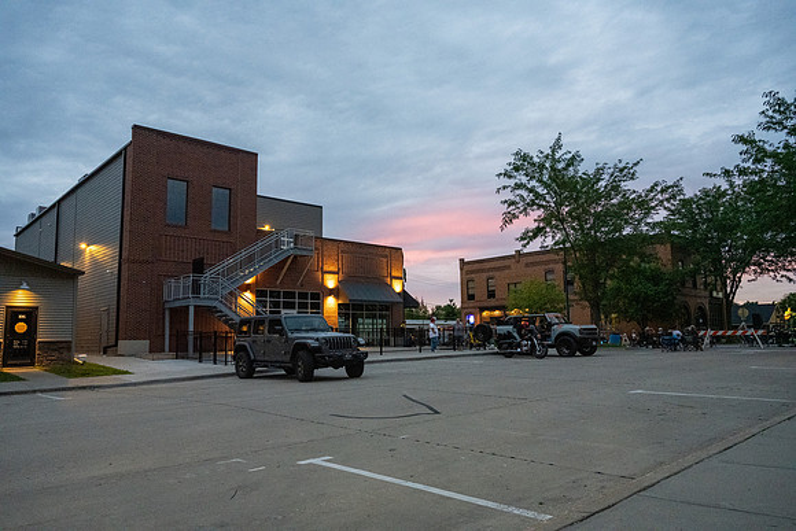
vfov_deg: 48.8
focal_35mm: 26
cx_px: 398
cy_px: 266
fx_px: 586
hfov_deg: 68.4
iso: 6400
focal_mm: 26.5
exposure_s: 1/125
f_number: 5.6
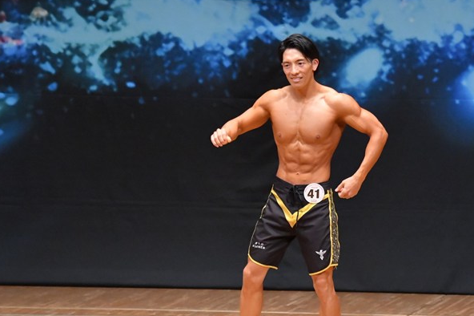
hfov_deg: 5.5
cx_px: 302
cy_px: 176
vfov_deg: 3.7
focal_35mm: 373
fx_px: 4908
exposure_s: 1/400
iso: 8000
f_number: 5.6
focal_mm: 190
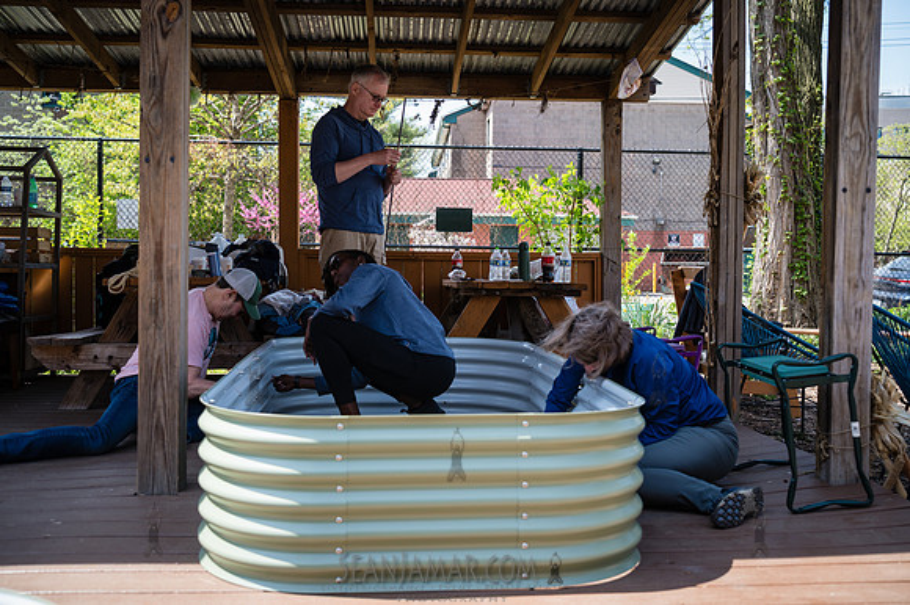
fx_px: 899
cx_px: 455
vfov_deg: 37.2
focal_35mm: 36
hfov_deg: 53.7
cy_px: 302
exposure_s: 1/250
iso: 100
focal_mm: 35
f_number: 3.5
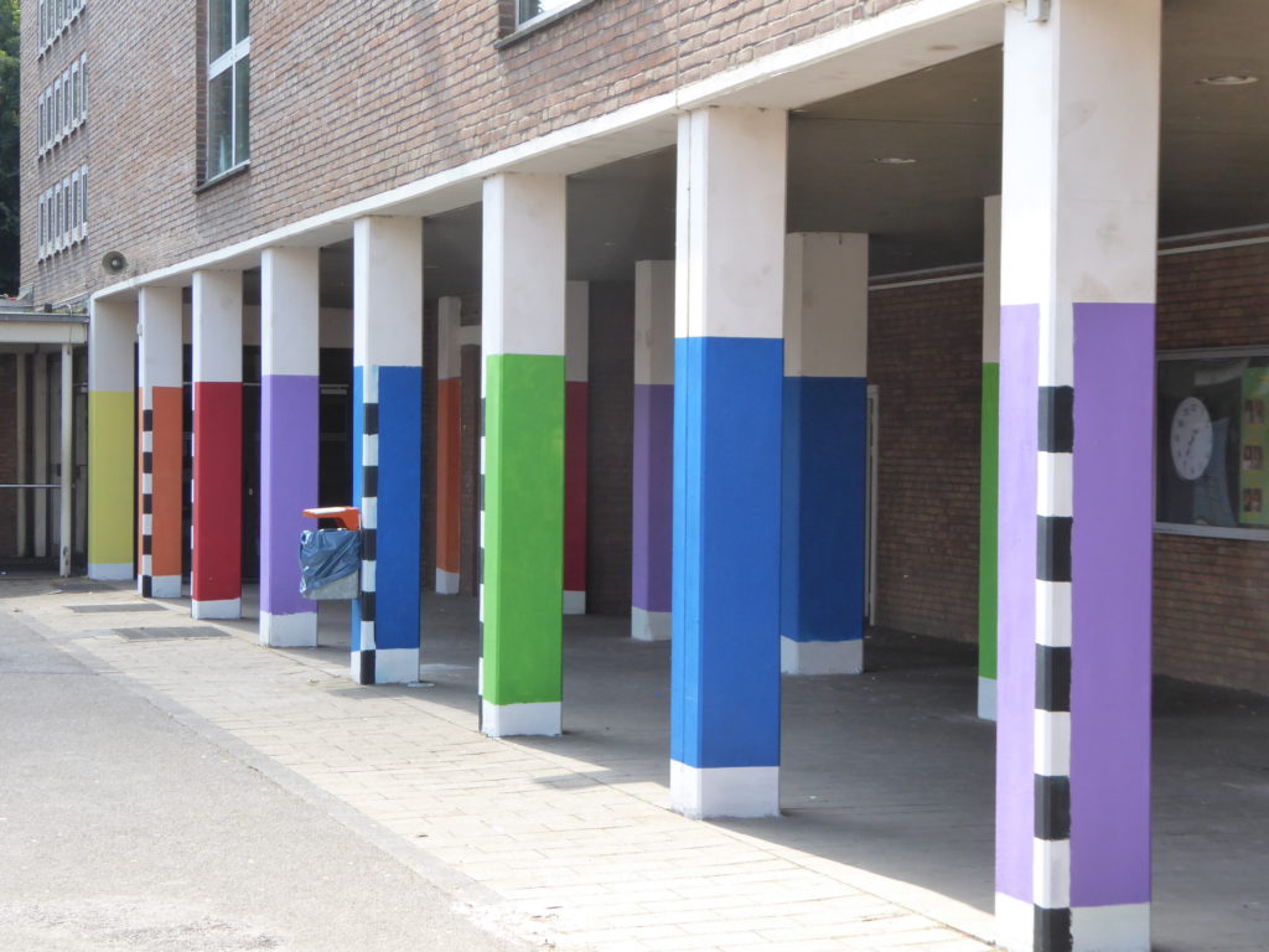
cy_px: 476
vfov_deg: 19.6
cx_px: 634
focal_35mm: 75
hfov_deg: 26.0
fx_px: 2749
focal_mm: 12.5
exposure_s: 1/200
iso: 250
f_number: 4.5
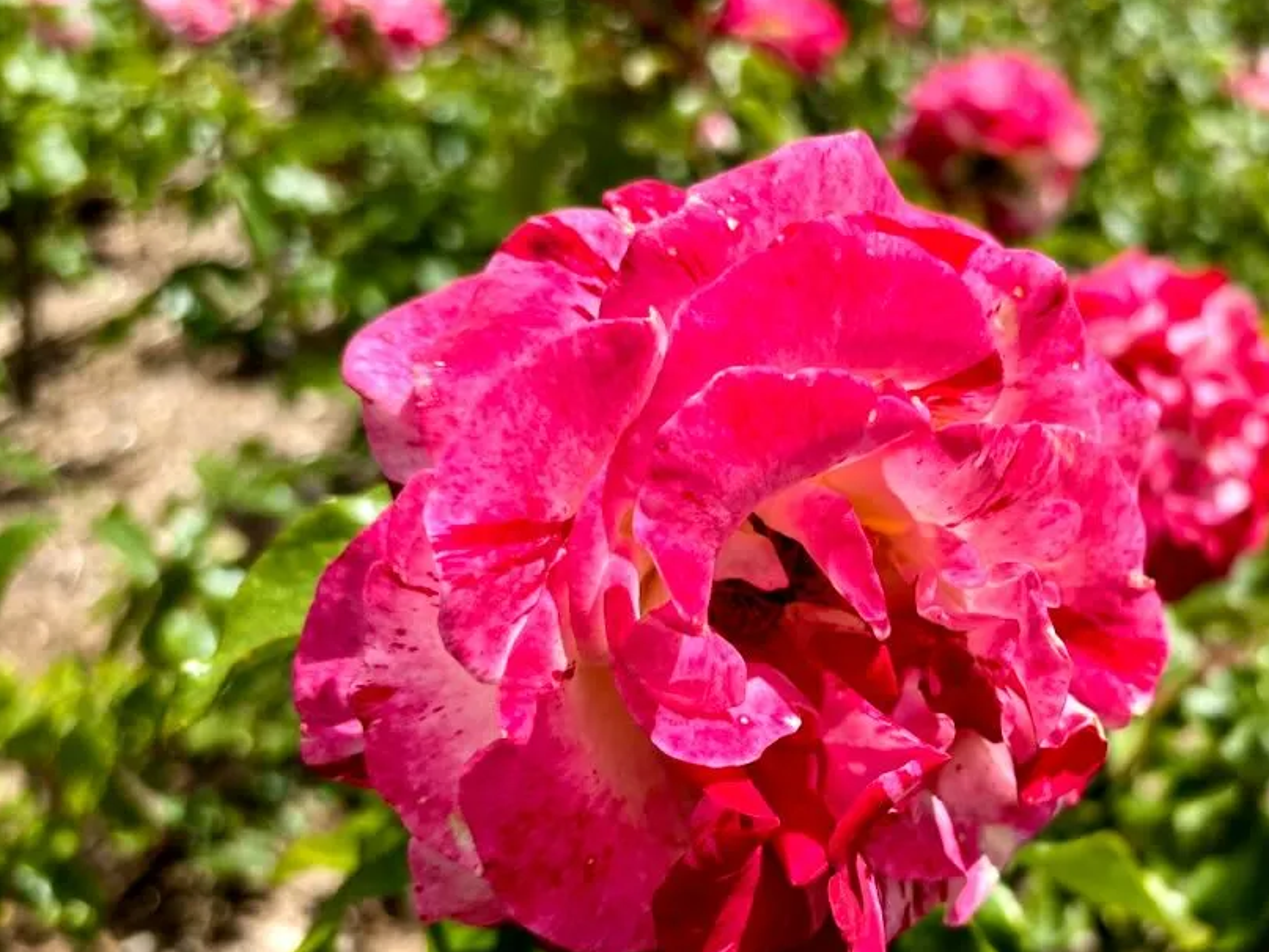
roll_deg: +2.0
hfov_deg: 54.8
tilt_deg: -28.2
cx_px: 778
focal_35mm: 33
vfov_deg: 42.8
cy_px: 563
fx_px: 1210
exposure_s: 1/3650
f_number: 1.6
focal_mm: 5.96
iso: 50
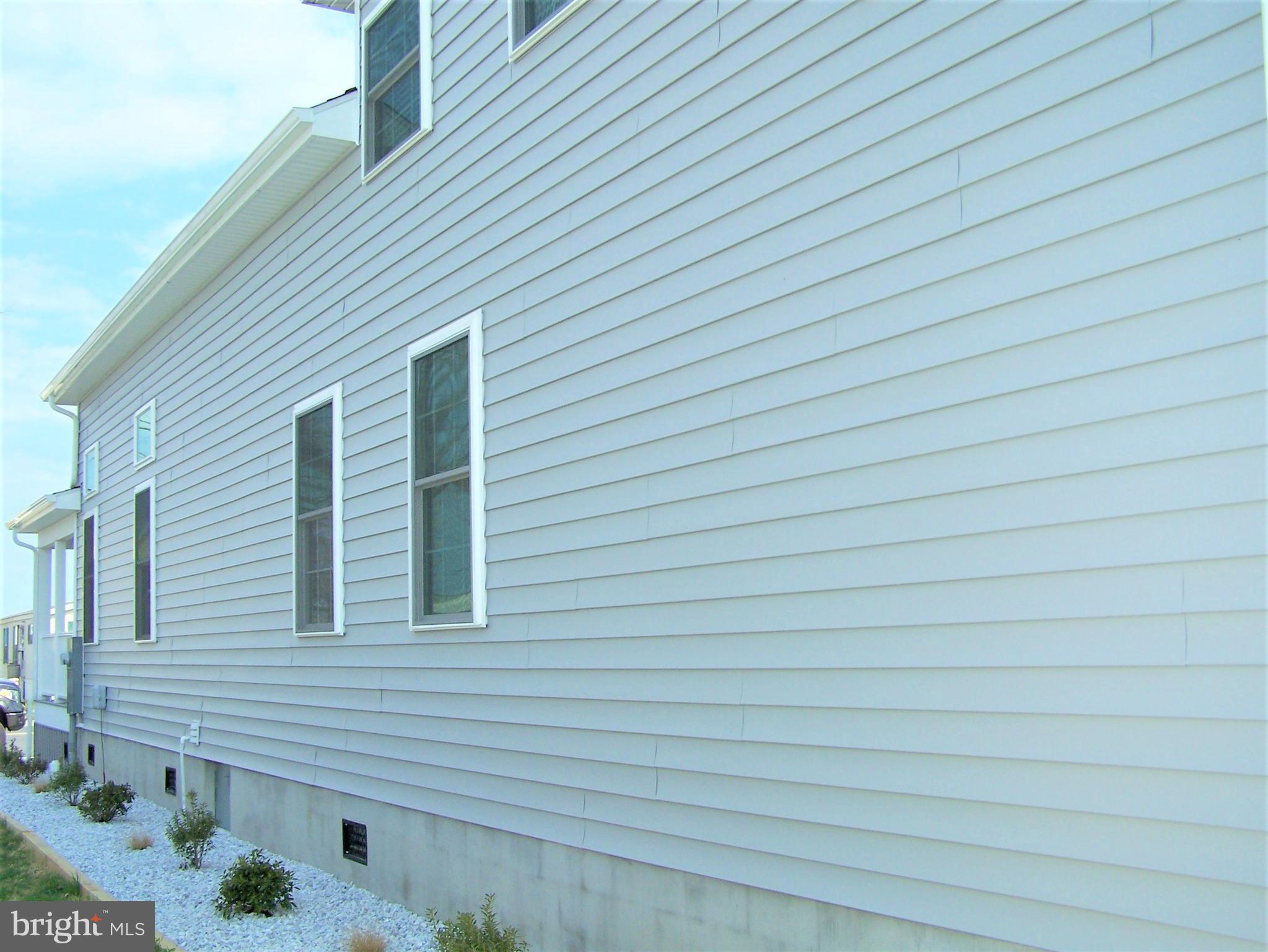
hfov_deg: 49.0
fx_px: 1392
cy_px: 476
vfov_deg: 37.7
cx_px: 634
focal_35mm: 38
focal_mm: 6.3
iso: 80
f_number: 4
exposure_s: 1/750
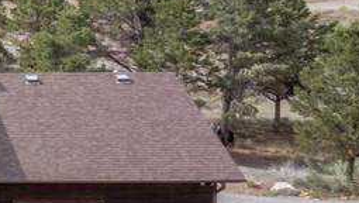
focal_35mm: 131
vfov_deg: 9.3
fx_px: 1248
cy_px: 27
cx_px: -376
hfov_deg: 13.7
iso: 100
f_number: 11
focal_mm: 12.29
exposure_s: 1/120
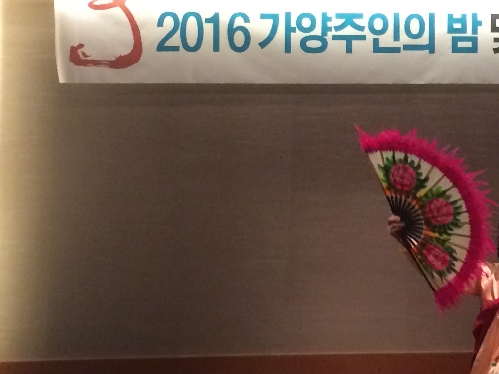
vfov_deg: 15.7
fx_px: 1340
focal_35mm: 93
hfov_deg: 20.4
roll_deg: +1.1
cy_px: 50
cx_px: 503
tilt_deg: +1.3
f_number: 2.2
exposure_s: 1/30
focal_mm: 4.15
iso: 250
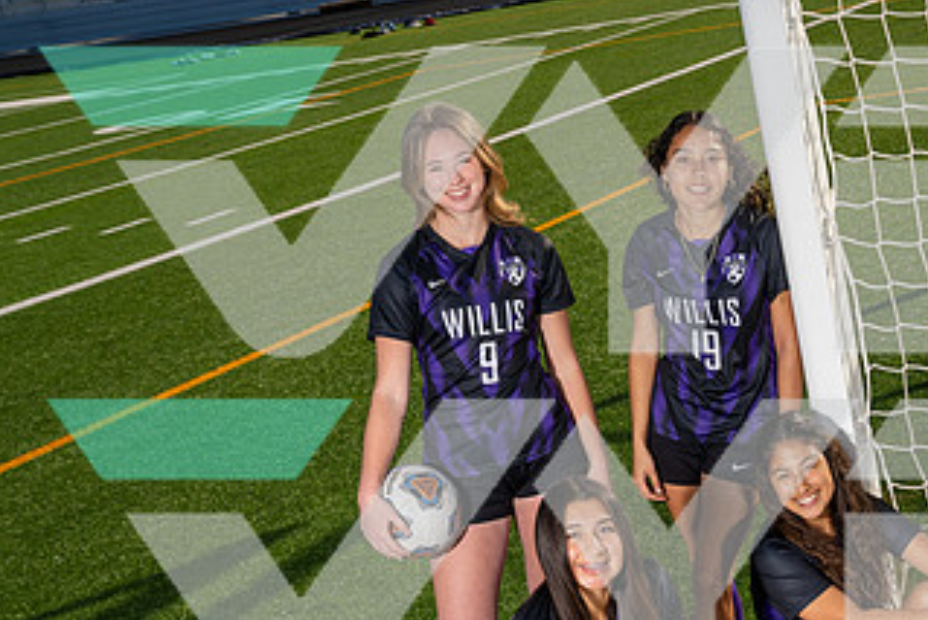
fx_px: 2063
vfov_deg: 16.9
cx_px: 788
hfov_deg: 24.8
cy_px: 555
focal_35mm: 80
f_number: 8
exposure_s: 1/250
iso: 100
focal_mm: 44
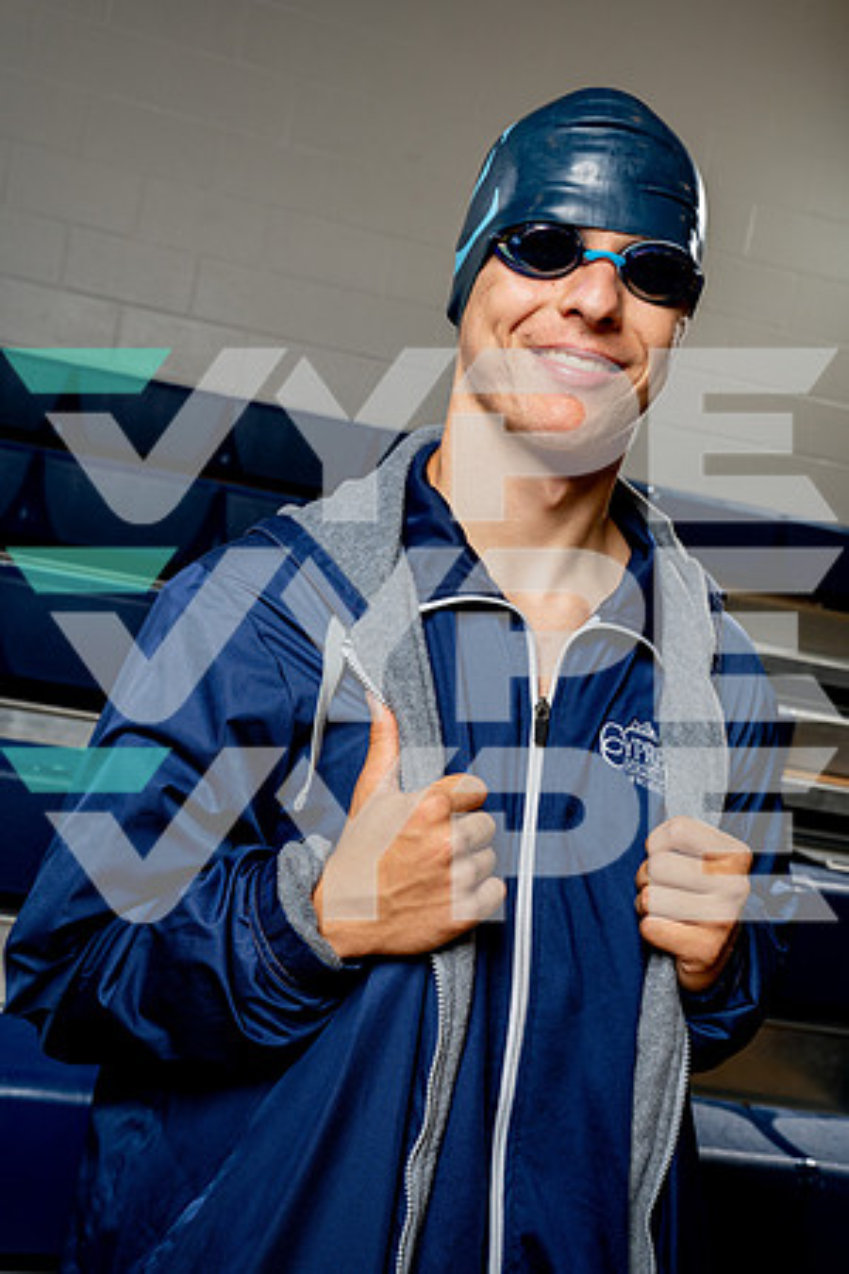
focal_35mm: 39
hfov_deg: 34.2
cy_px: 637
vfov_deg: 49.6
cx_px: 424
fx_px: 1380
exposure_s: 1/250
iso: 320
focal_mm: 39
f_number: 8
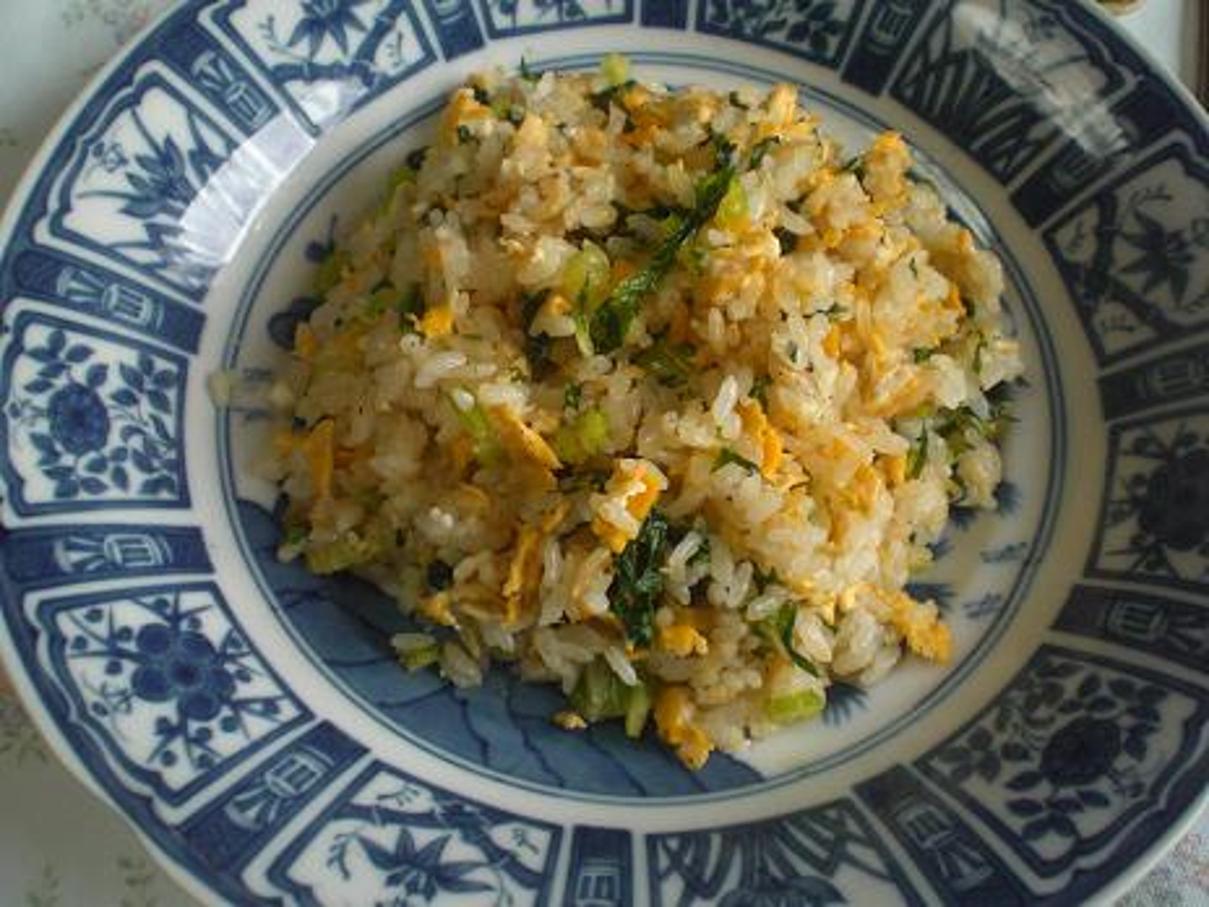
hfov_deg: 49.0
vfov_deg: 37.7
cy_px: 454
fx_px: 1327
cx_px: 604
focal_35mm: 38
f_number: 3.1
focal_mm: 6.3
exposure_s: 1/125
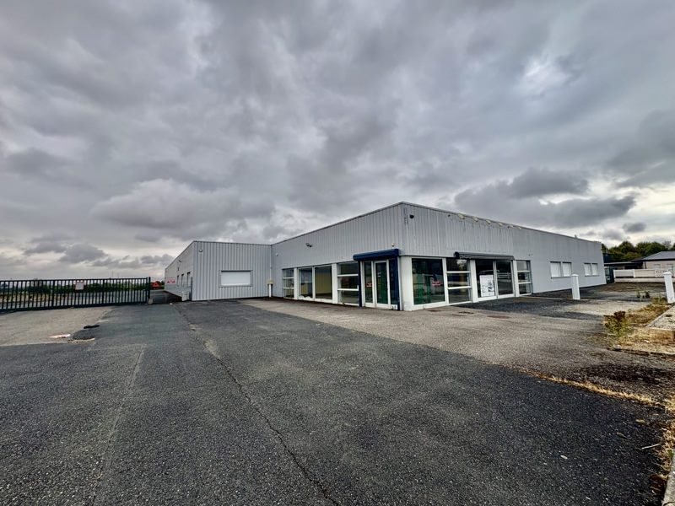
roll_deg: +4.9
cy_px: 253
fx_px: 273
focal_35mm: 14
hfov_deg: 102.1
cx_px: 338
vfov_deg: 85.7
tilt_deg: +7.3
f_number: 2.2
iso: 40
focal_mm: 2.22
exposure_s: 1/1143
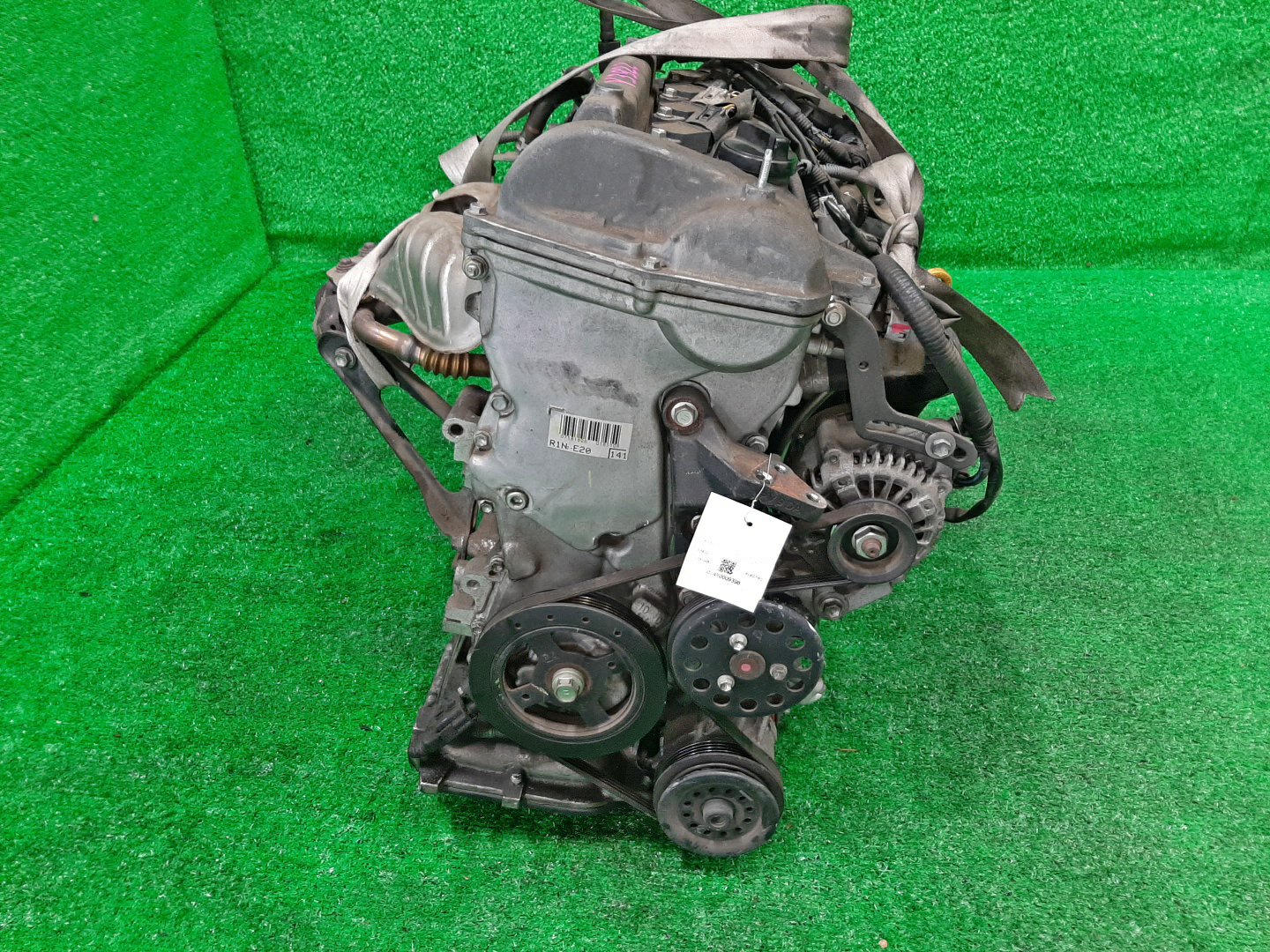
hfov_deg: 67.3
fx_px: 954
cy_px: 476
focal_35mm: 26
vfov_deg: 53.1
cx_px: 635
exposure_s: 1/50
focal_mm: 3.93
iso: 170
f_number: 1.7
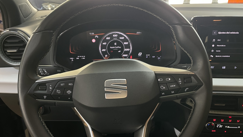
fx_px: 187
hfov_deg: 66.1
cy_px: 80
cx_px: 119
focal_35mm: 29
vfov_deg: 40.1
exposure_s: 1/50
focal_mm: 4.2
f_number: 1.6
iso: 160
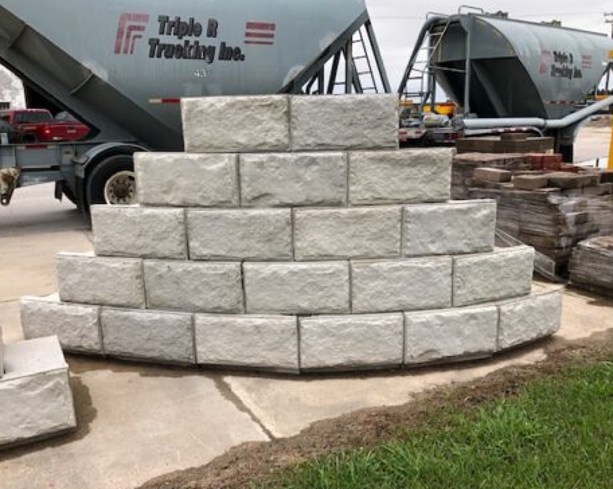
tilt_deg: -14.0
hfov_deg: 58.7
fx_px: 544
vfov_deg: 48.4
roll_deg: +0.9
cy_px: 245
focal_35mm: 30
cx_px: 280
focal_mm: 4
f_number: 1.8
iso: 20
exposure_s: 1/154
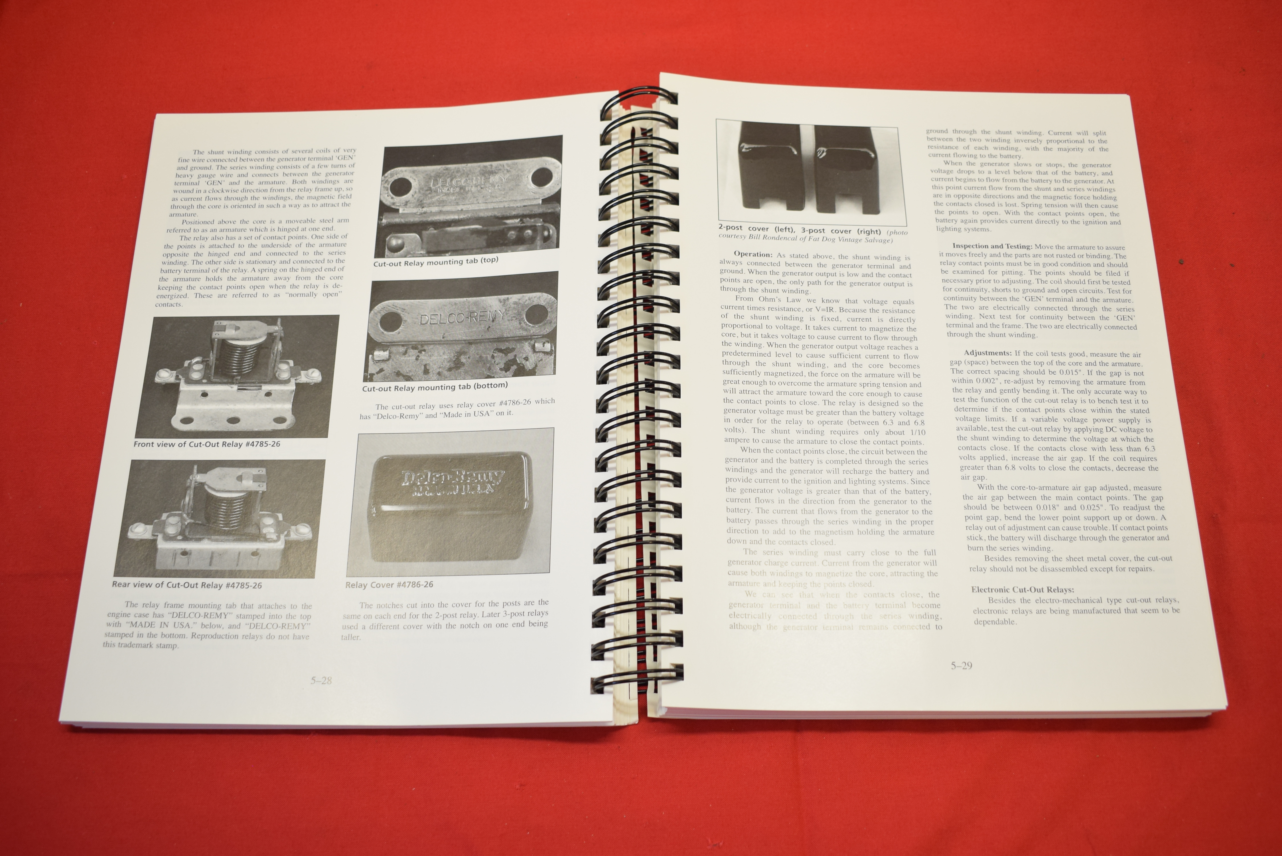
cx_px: 641
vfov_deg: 36.9
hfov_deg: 53.1
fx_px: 1282
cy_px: 428
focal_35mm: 36
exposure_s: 1/60
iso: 400
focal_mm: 24
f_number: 5
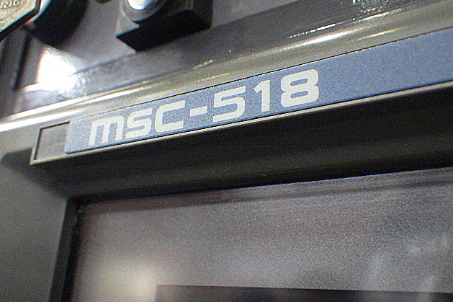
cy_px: 130
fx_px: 453
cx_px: 224
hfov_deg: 53.1
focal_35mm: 36
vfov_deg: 36.8
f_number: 3.8
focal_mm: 6.1
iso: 800
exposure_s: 1/50
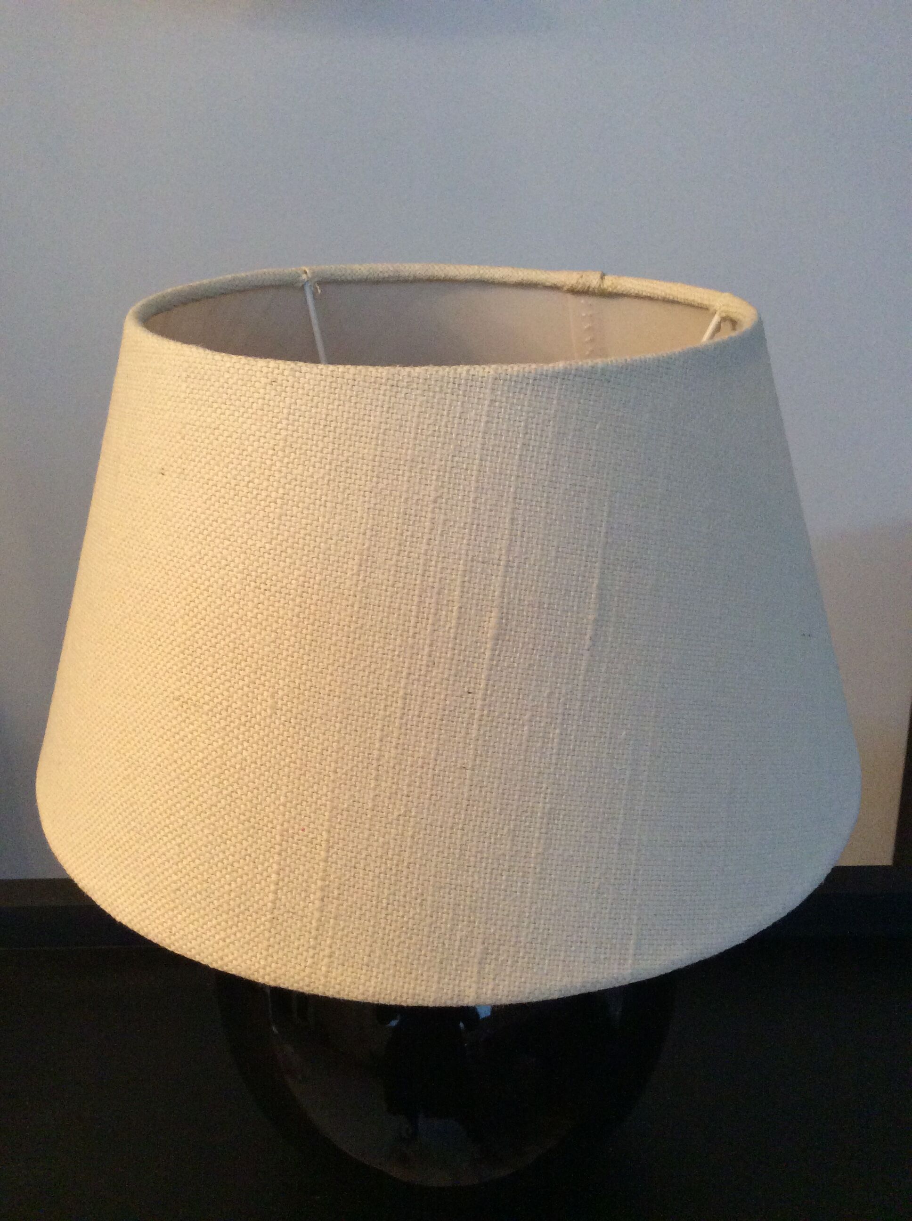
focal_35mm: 32
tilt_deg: -19.3
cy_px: 610
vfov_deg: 56.9
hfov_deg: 44.1
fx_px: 1127
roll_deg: +1.6
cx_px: 456
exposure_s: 1/25
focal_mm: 3.3
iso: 200
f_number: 2.4
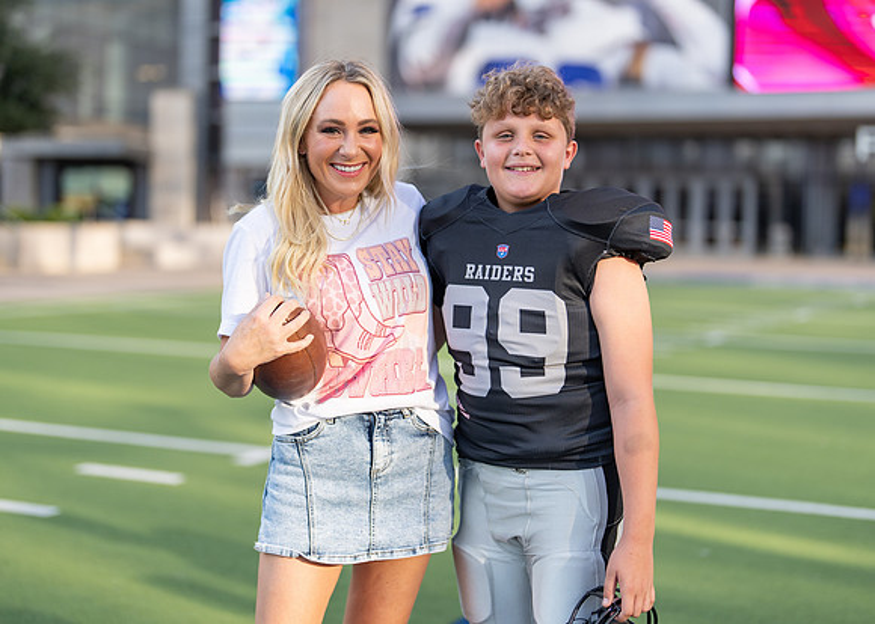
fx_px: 1471
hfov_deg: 33.1
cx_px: 450
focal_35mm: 59
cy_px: 274
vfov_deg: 24.0
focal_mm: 50
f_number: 1.2
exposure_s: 1/2500
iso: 100
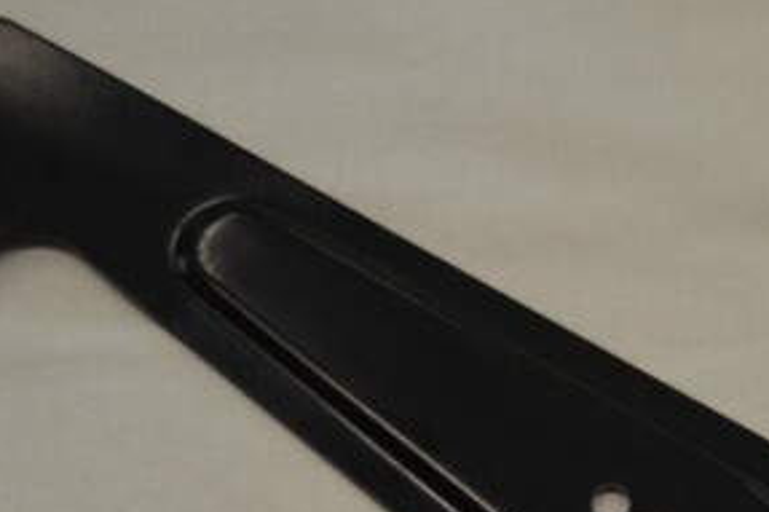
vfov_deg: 10.5
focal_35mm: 128
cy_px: 610
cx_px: 697
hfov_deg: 15.8
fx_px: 2733
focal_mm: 34
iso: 400
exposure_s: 1/80
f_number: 4.5
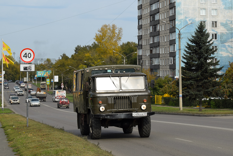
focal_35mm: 82
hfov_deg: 24.6
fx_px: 534
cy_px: 78
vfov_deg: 16.6
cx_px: 116
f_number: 10
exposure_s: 1/400
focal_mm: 55
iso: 200
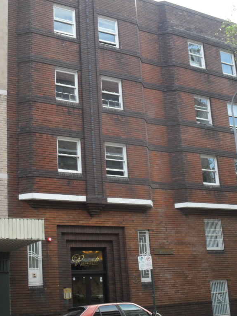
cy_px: 158
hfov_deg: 24.8
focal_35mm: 59
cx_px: 129
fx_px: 539
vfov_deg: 32.7
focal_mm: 7.8
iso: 100
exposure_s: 1/180
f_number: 4.5
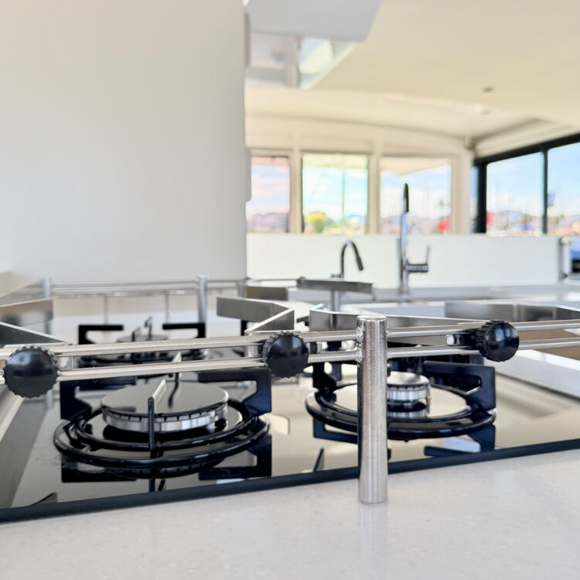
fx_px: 550
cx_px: 284
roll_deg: -0.7
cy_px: 271
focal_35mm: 29
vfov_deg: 55.6
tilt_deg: -1.6
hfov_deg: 55.6
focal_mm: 6.76
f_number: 1.78
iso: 100
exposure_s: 1/593
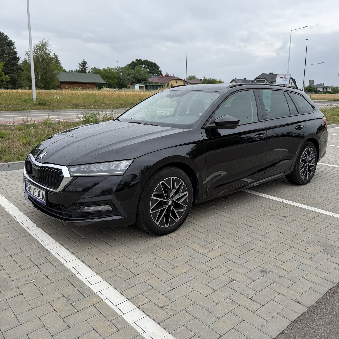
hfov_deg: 55.6
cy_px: 148
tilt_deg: -9.4
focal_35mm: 29
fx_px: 321
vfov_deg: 55.5
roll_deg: -0.5
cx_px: 174
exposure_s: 1/1385
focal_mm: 6.76
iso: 100
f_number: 1.78
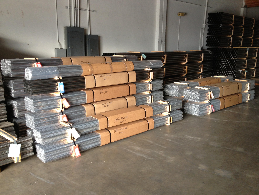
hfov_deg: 52.6
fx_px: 262
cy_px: 98
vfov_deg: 40.7
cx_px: 130
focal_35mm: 35
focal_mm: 4.28
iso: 100
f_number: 2.4
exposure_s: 1/20
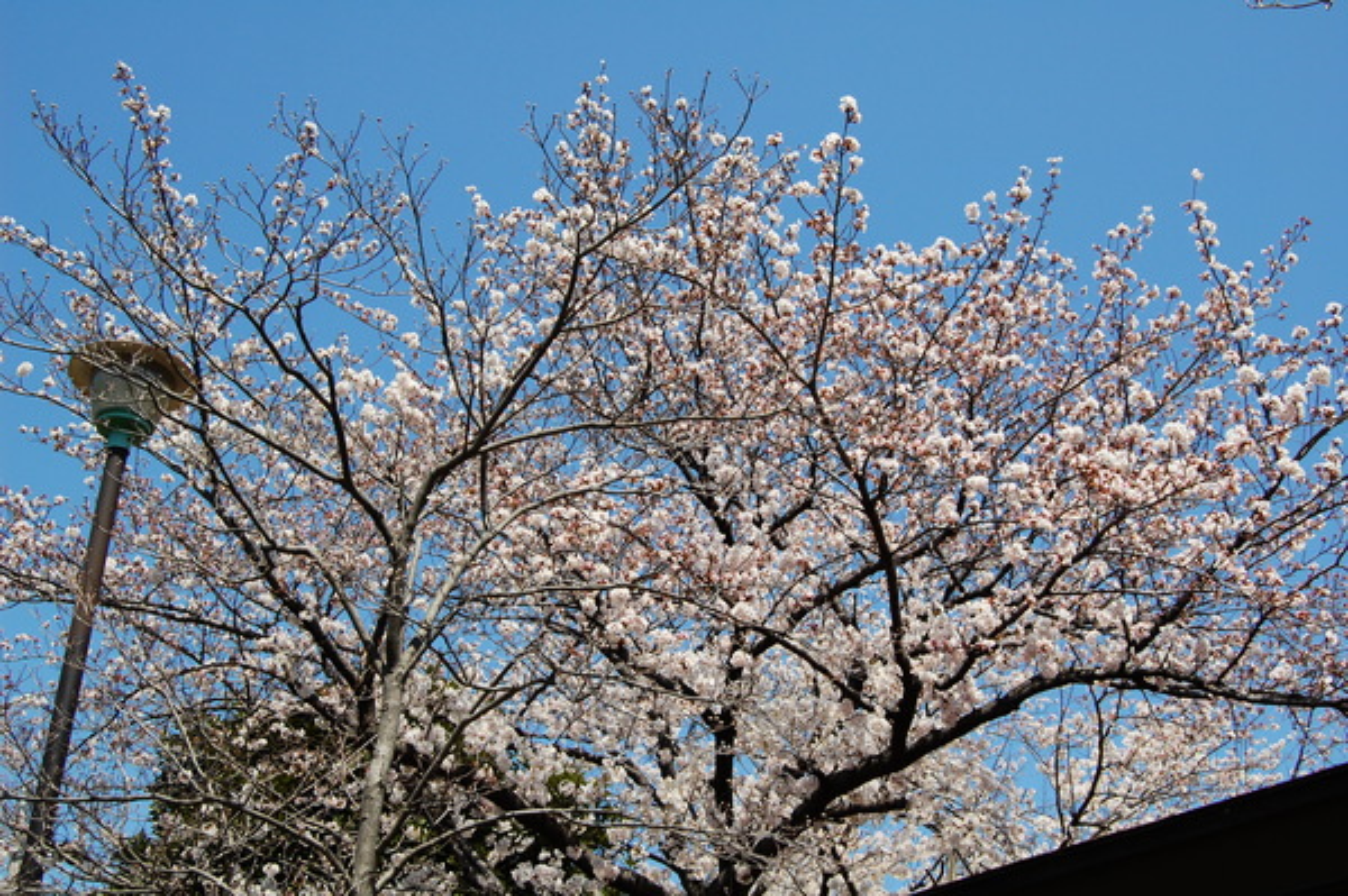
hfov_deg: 46.4
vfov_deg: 31.8
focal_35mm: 42
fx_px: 1571
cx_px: 674
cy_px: 448
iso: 200
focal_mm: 28
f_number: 9
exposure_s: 1/320
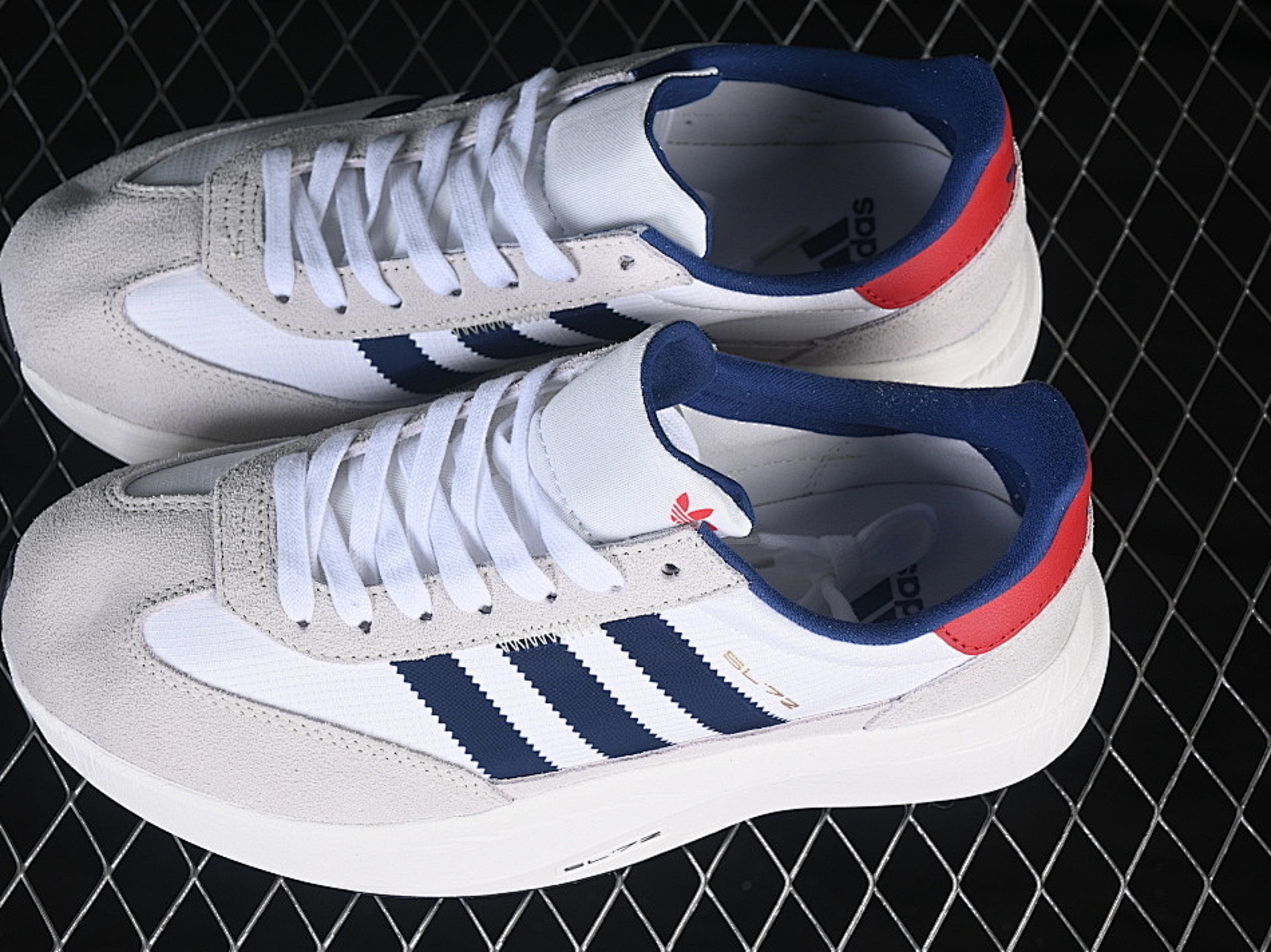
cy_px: 477
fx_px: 3010
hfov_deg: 23.8
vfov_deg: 18.0
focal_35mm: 82
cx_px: 553
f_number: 7.1
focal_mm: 50
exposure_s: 1/80
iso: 160
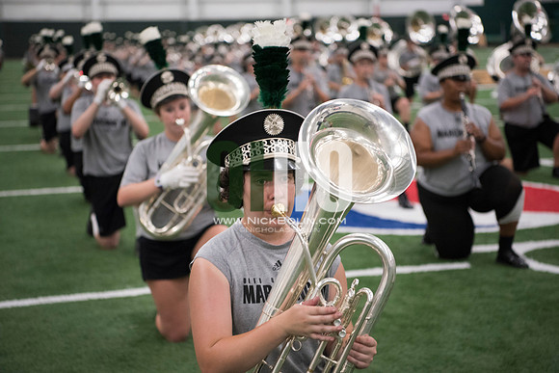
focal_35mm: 70
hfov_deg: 28.8
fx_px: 1087
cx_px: 280
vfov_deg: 19.5
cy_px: 186
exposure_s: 1/200
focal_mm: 70
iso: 3200
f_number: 3.2
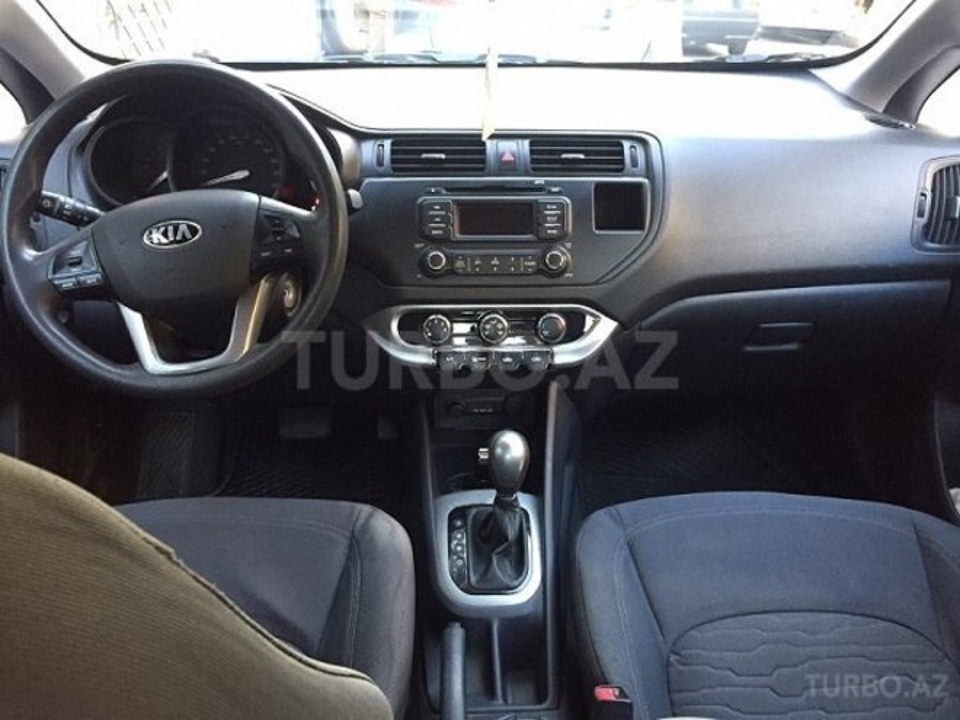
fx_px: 804
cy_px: 360
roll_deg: -2.8
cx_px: 480
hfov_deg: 61.7
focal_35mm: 29
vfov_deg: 48.2
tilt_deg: -27.1
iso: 250
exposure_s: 1/33
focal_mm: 4.15
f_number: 2.2
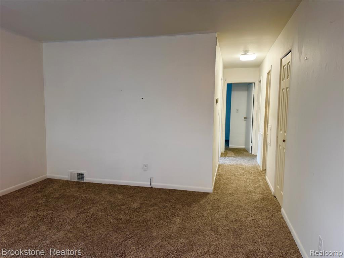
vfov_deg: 56.8
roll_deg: -0.6
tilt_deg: -5.1
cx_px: 172
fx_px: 239
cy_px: 129
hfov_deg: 71.6
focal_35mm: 24
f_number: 1.78
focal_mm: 6.76
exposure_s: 1/60
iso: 125
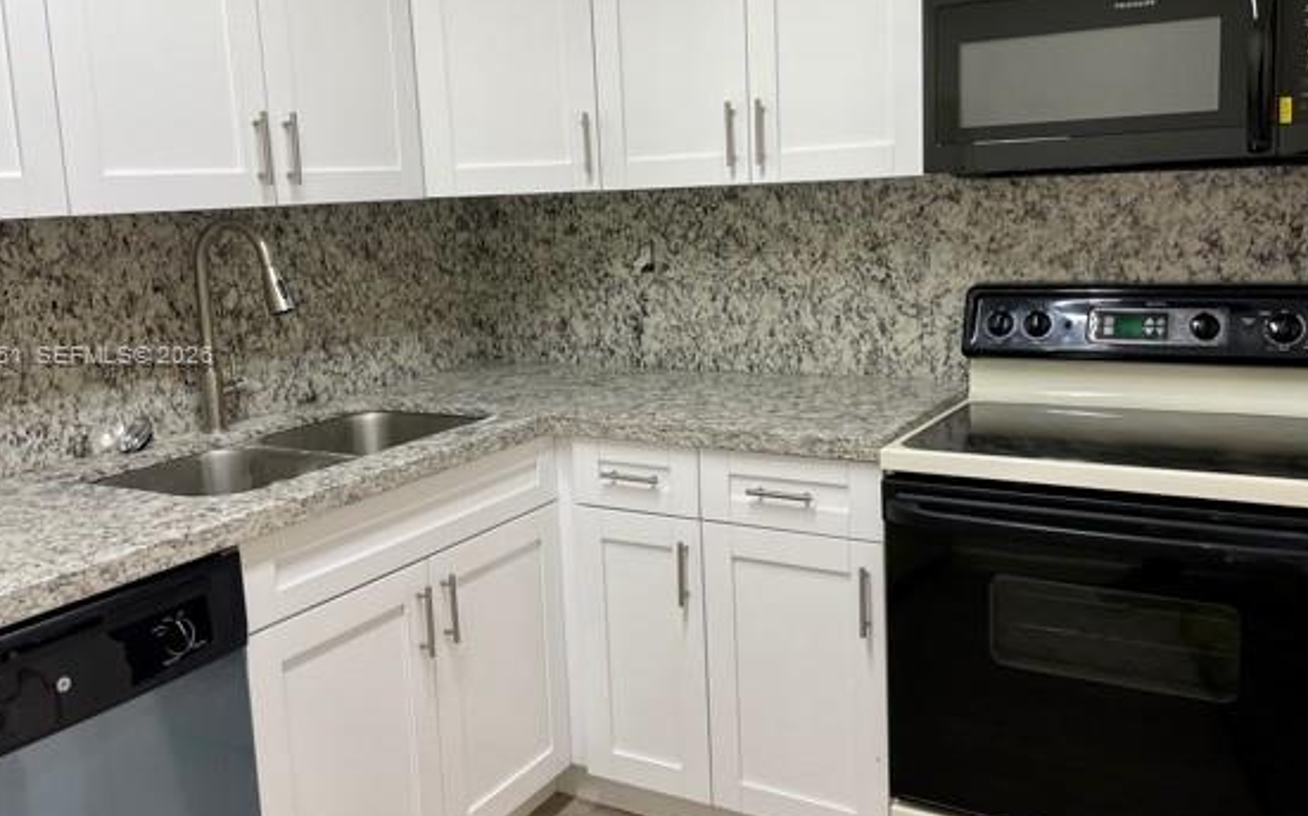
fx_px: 1140
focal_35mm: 32
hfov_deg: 59.7
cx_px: 648
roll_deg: +2.2
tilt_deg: -7.9
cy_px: 356
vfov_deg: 39.3
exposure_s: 1/120
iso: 80
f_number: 1.6
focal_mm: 4.2
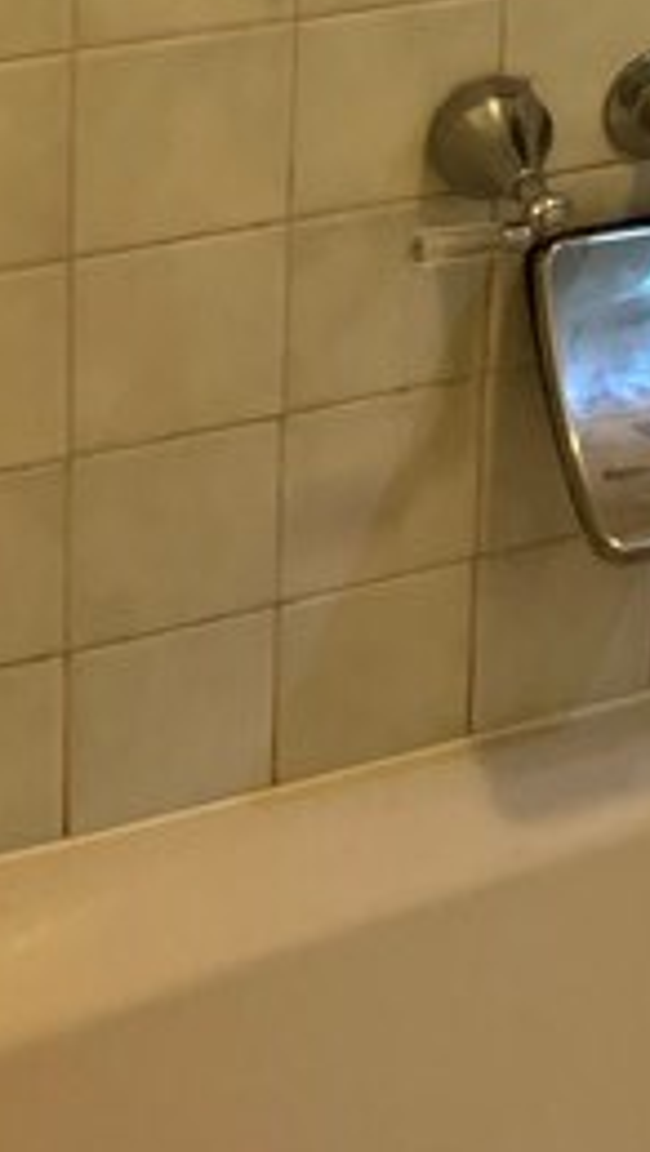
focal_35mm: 112
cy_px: -463
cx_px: 1055
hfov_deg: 10.4
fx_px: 3426
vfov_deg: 17.6
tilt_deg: -14.6
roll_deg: -4.9
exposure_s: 1/60
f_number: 1.8
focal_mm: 4.25
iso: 250
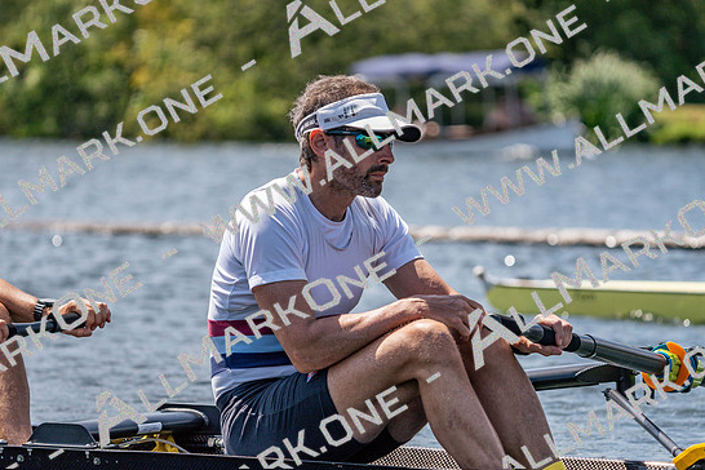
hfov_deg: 8.0
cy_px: 247
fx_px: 5052
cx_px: 358
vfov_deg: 5.3
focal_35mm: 258
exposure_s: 1/2000
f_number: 5.6
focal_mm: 243
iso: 320
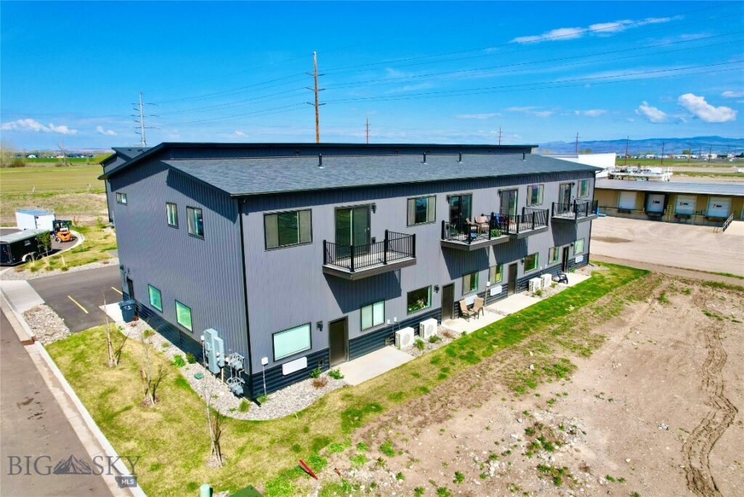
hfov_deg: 78.6
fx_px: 455
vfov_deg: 57.2
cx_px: 372
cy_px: 248
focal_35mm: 22
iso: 100
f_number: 2.8
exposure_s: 1/2500
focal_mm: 8.38
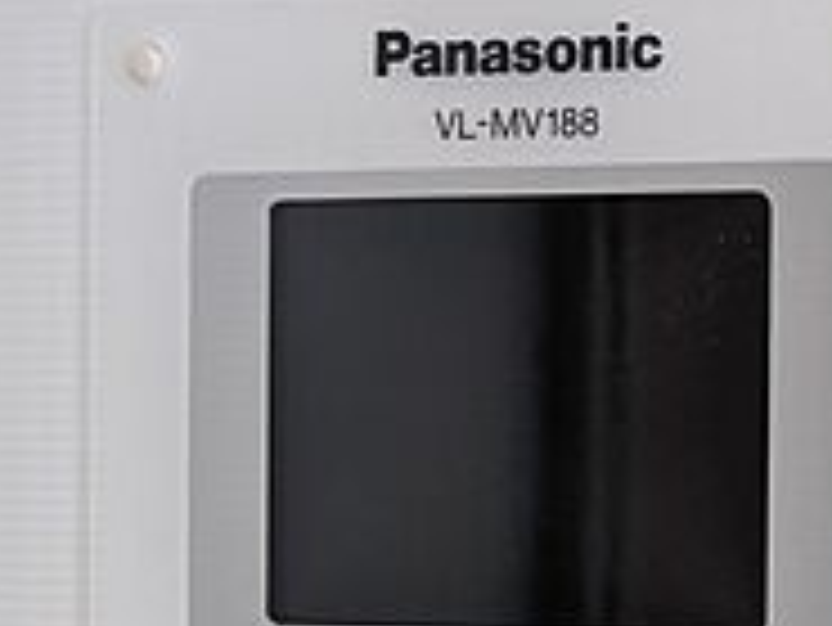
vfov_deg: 8.4
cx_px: 612
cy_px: 603
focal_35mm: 176
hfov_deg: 11.2
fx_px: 4233
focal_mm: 5.43
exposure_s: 1/120
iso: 208
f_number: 1.89
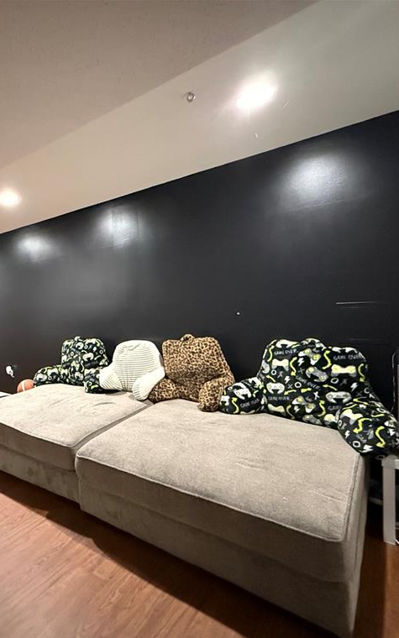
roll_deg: +4.2
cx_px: 76
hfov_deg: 55.2
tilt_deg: -3.3
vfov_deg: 85.1
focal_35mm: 20
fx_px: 348
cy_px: 322
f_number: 2.2
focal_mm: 2.22
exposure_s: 1/60
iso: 1250
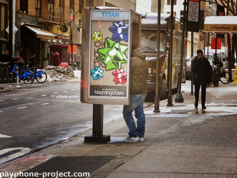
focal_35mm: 109
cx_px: 118
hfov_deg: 18.0
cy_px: 89
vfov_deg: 13.6
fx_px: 746
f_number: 5.3
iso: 400
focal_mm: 19.4
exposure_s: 1/50
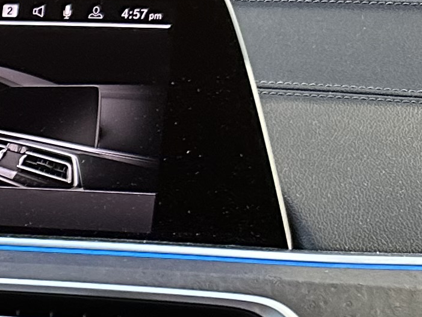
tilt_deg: -26.0
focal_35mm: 138
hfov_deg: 12.1
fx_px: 1683
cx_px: -516
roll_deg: +0.1
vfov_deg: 10.4
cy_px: 449
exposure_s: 1/49
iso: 400
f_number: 1.78
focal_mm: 6.86
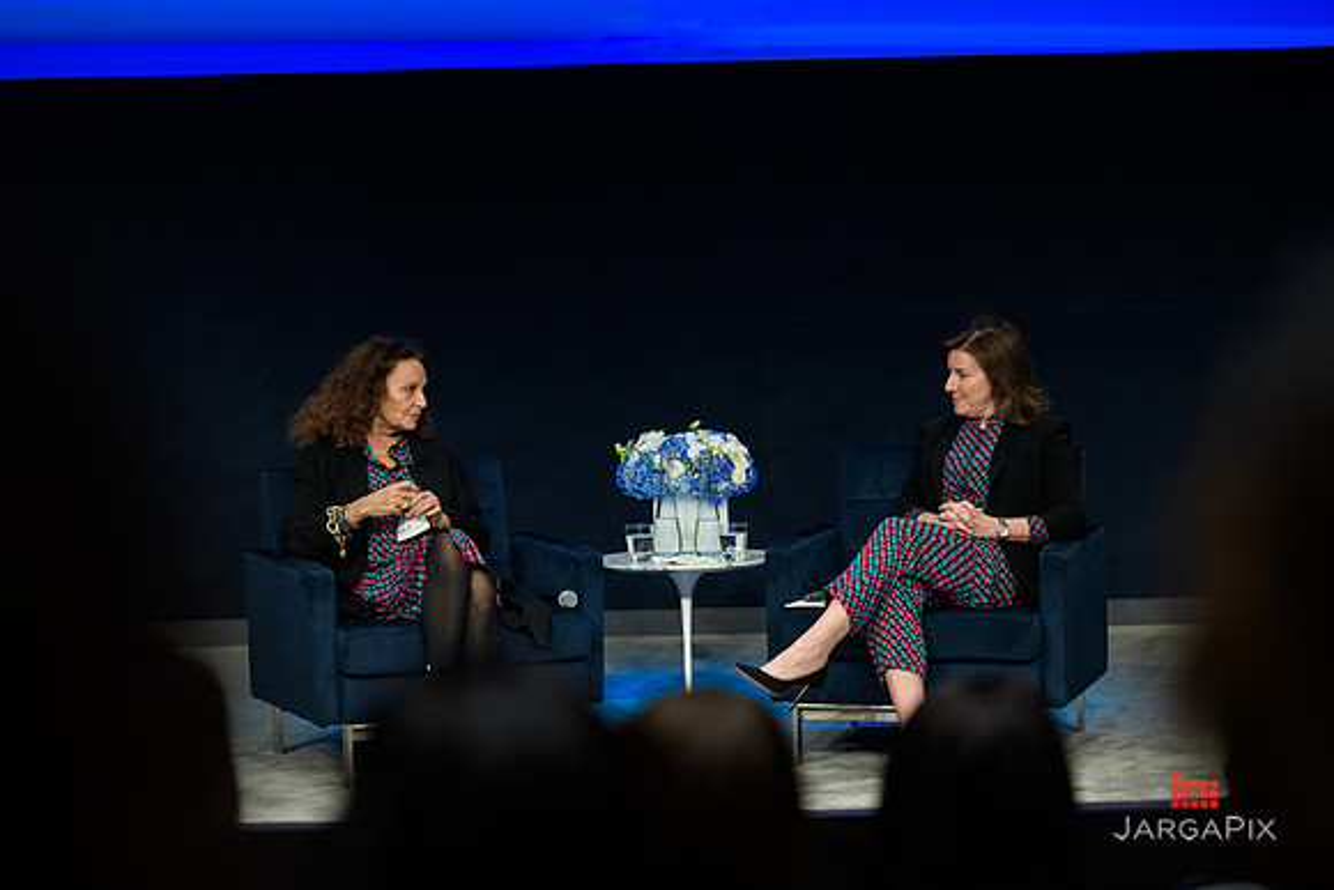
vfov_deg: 12.2
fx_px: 4151
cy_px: 445
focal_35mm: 112
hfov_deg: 18.3
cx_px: 667
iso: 1000
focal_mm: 112
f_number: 3.2
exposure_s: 1/200
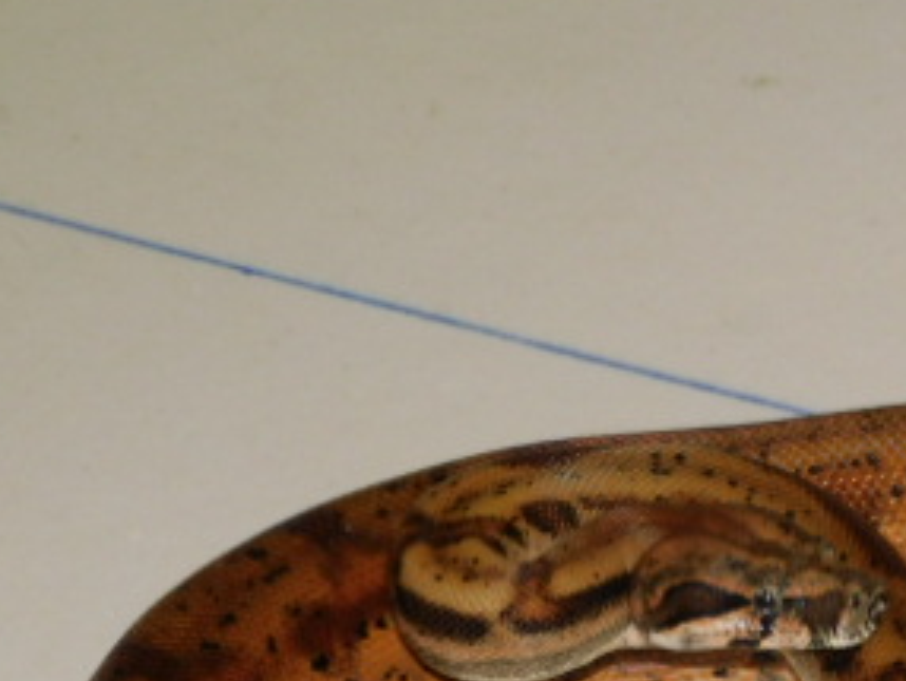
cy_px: 713
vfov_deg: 5.8
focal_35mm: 257
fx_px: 6732
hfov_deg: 7.7
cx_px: 811
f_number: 4.8
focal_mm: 20.3
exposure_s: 1/60
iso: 200
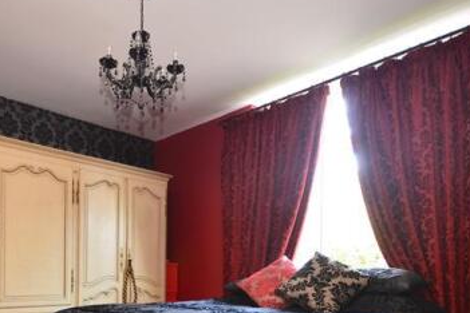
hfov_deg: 62.8
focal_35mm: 28
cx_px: 135
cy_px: 274
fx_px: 366
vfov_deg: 43.0
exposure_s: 1/1.6
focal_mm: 10
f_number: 5
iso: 200
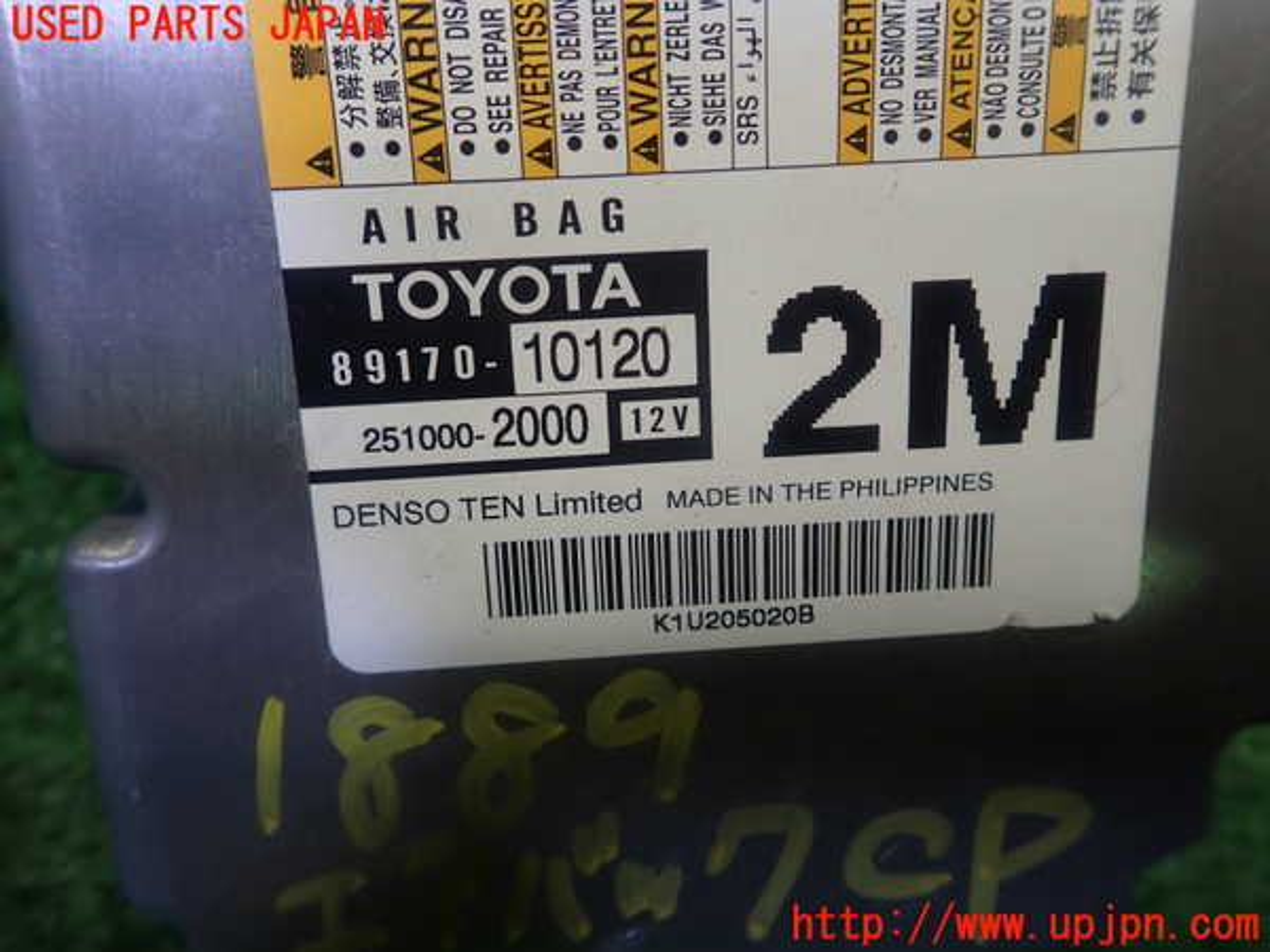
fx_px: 1027
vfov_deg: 49.7
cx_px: 635
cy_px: 476
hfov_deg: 63.4
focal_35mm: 28
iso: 125
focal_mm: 5.05
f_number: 2.2
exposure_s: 1/60
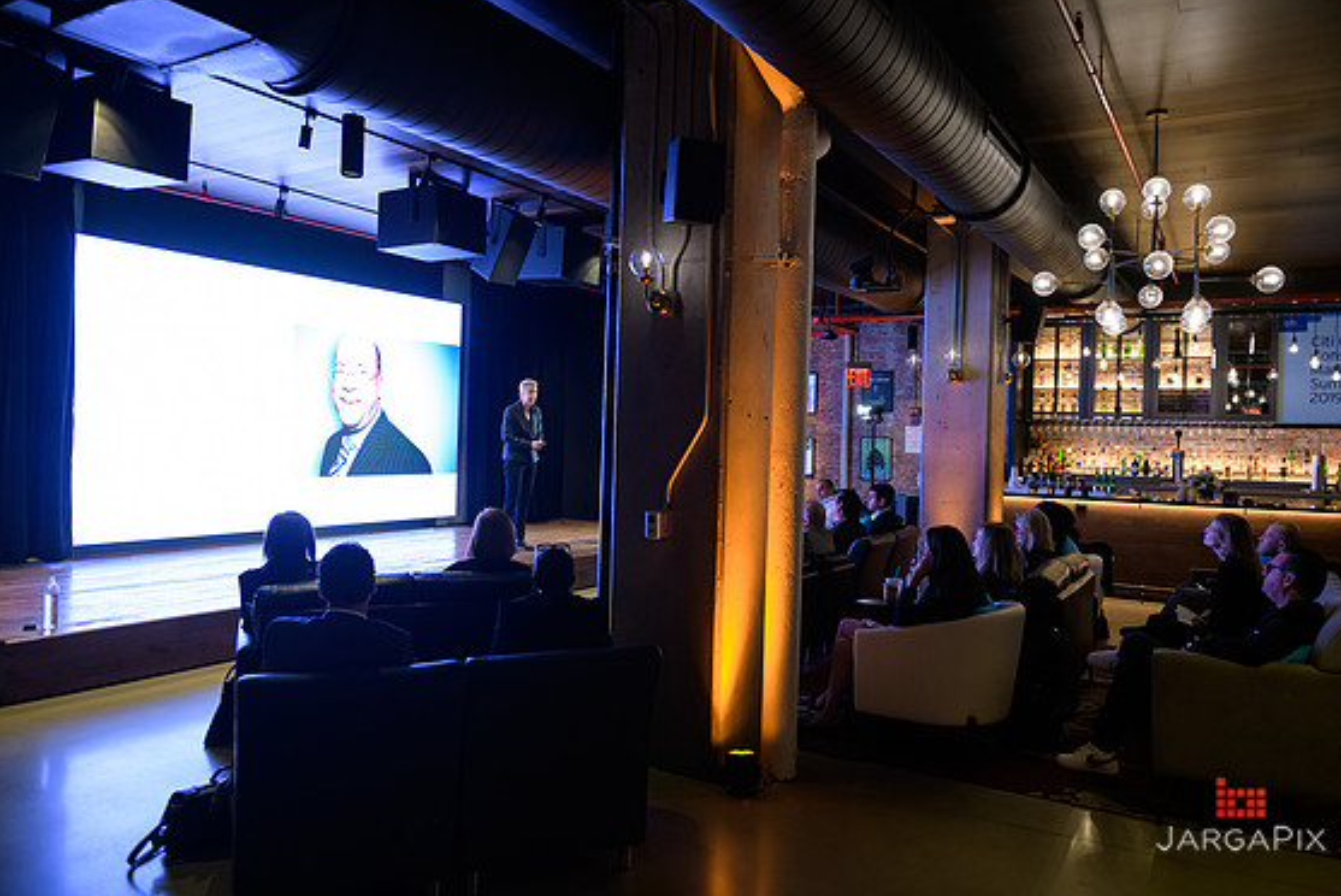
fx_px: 932
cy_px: 437
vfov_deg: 51.3
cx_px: 689
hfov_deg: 71.5
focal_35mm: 25
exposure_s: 1/125
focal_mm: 24
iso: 1600
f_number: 3.2
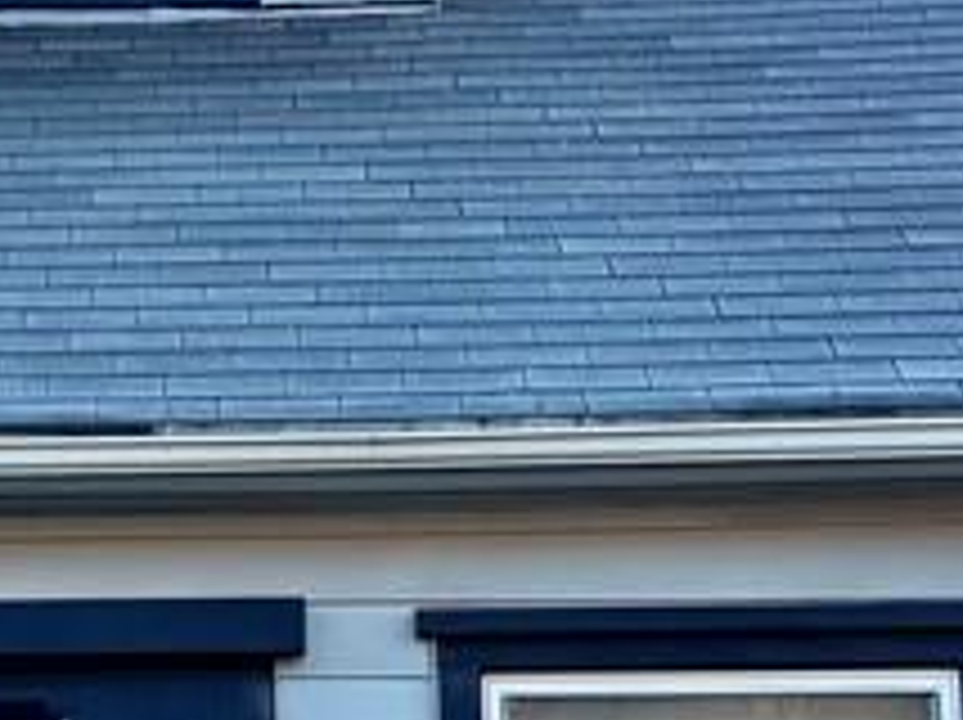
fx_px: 3196
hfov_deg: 16.6
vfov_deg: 12.8
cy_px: 540
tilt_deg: +8.6
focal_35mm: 115
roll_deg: -0.5
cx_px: -117
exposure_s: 1/888
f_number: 1.78
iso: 100
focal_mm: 6.76
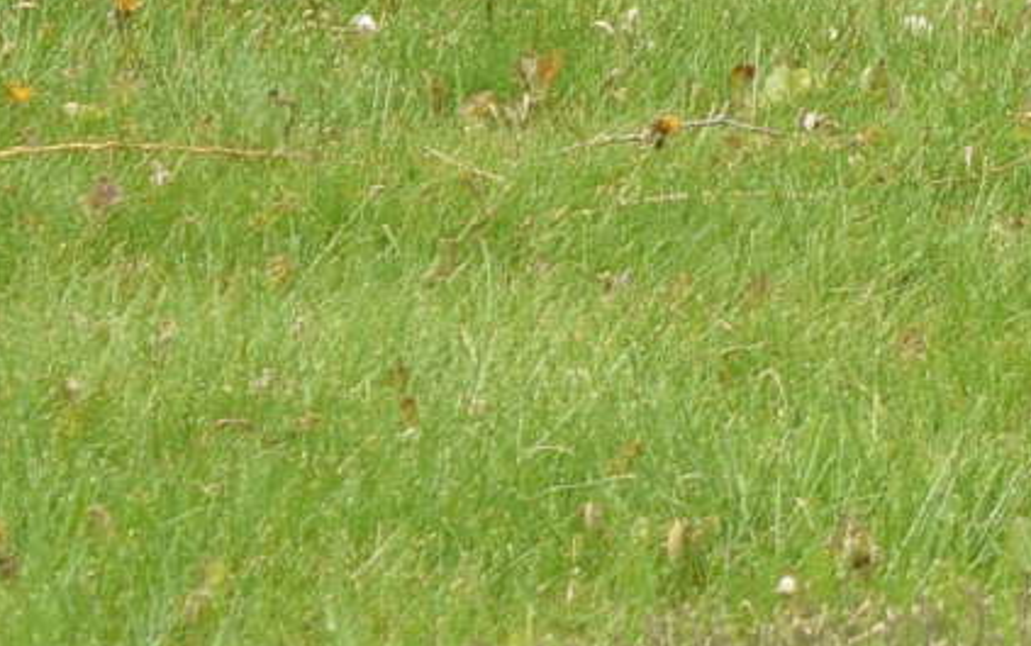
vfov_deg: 2.2
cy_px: -1570
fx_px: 16718
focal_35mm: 595
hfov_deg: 3.4
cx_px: 3169
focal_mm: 55
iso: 200
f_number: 8
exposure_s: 1/250
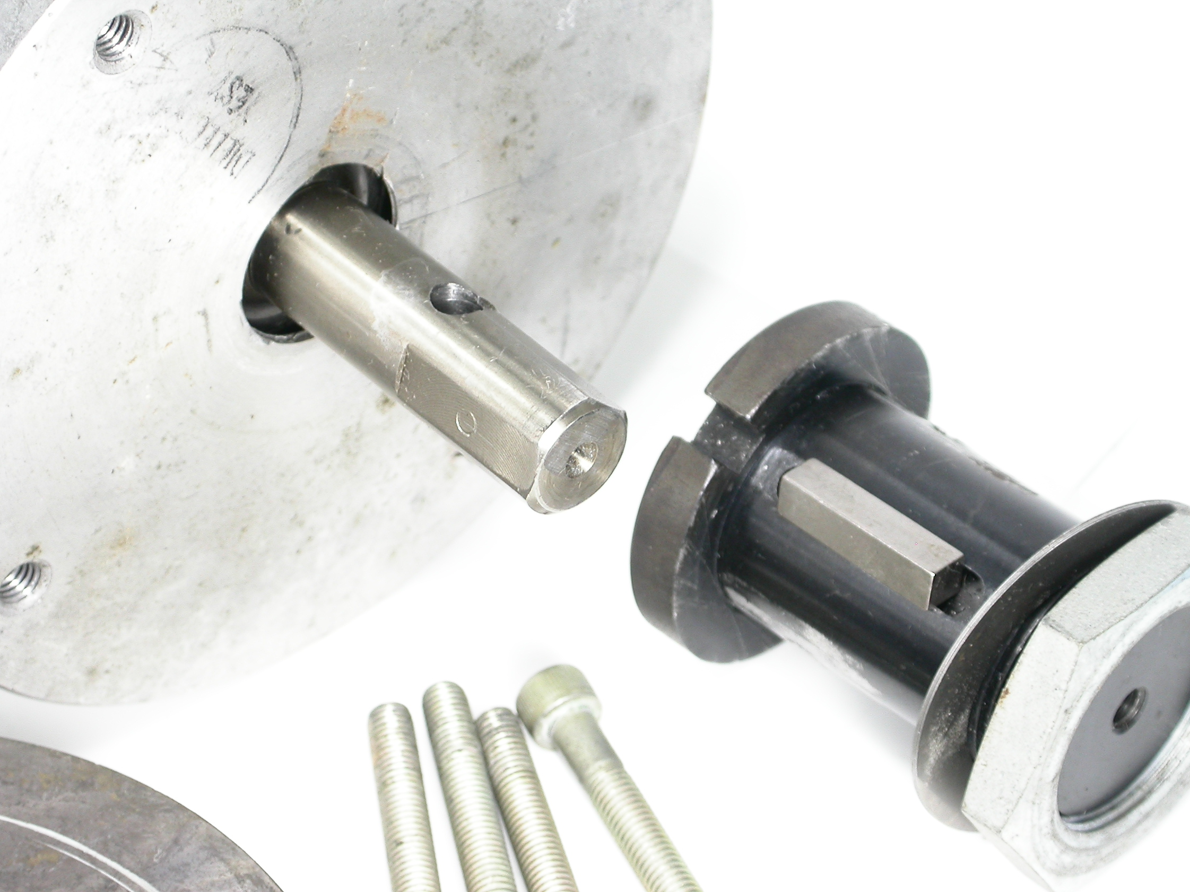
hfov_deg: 12.7
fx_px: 5363
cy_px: 451
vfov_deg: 9.5
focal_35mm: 156
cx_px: 598
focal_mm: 32
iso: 100
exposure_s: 1/15
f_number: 5.1
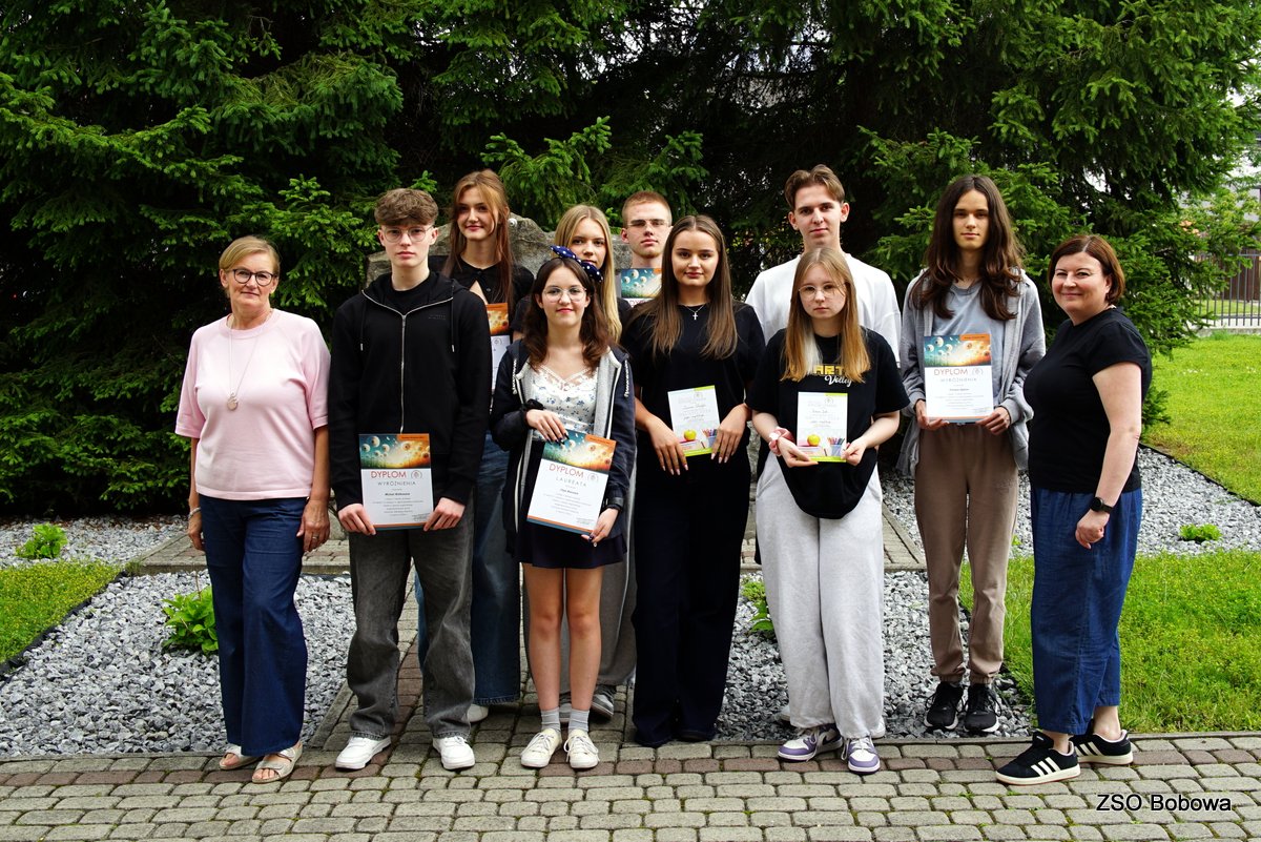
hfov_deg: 55.8
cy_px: 421
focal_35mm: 34
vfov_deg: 38.9
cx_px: 630
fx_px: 1191
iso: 100
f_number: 7.1
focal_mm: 34
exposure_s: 1/80
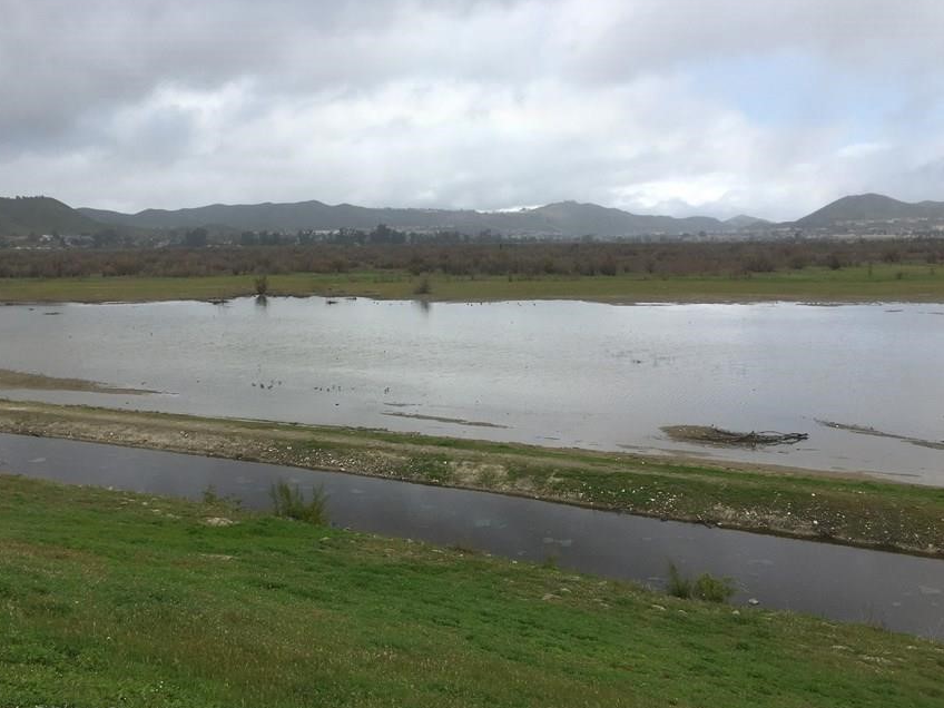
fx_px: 954
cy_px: 306
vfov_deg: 40.6
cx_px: 402
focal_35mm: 35
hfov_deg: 52.4
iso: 25
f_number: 2.2
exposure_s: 1/1183
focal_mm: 4.15
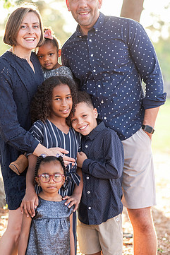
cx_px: 65
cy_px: 114
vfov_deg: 19.3
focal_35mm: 106
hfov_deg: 12.9
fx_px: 750
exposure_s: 1/500
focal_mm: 85
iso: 320
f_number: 2.5
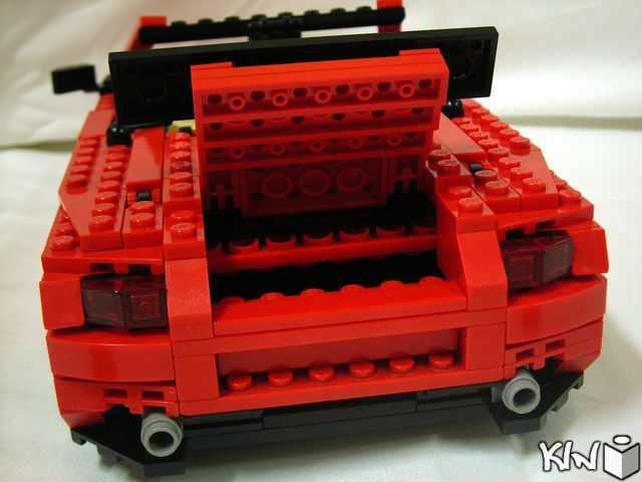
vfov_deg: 26.6
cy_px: 241
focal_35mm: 55
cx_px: 321
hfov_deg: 34.9
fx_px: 1020
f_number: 3.6
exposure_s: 1/3.9
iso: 152
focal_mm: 9.1
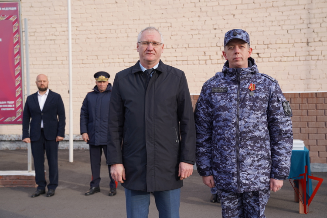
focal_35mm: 46
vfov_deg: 29.2
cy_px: 109
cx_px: 164
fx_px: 418
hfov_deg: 42.7
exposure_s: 1/250
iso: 100
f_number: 4
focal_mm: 46
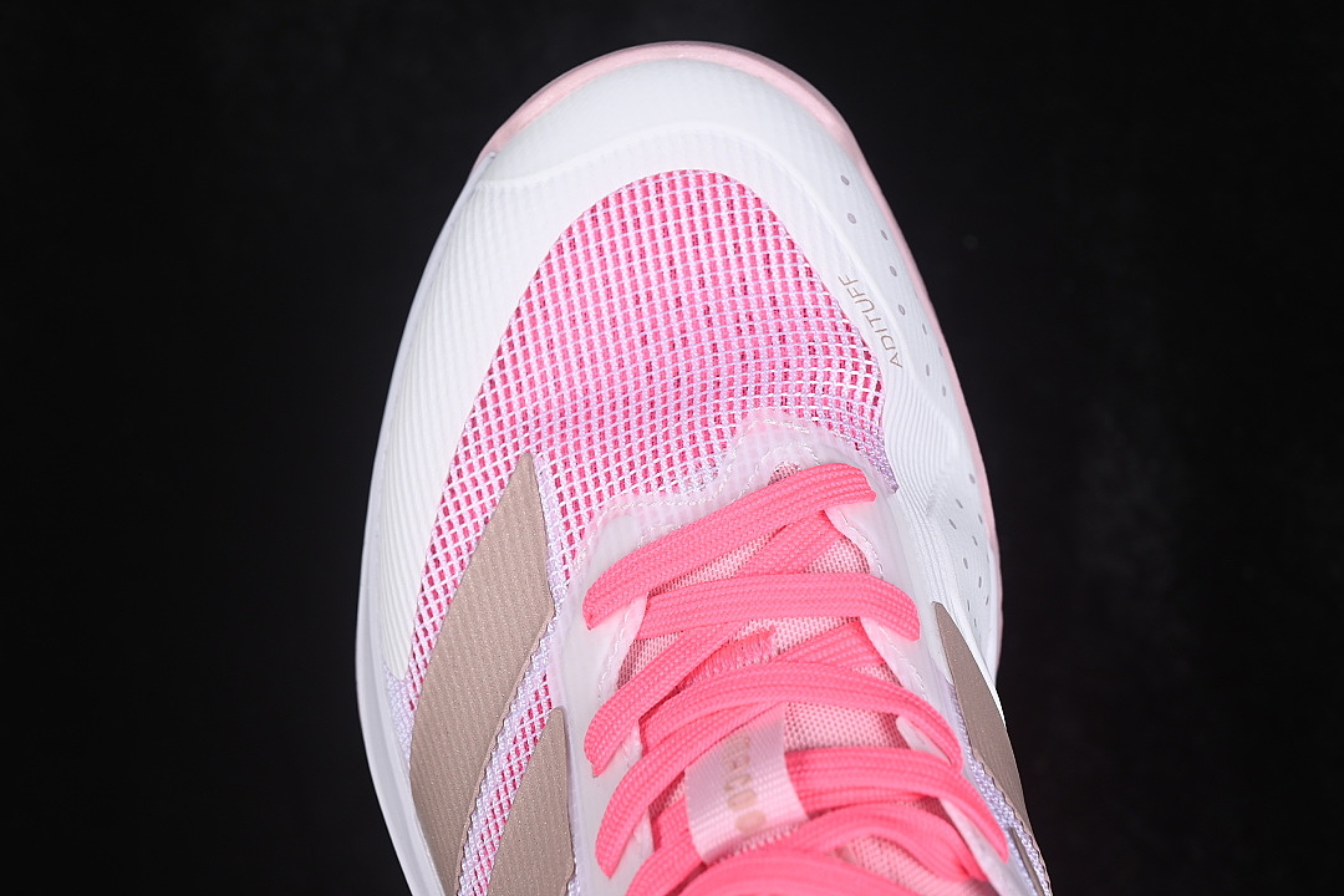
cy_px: 448
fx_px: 2800
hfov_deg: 27.0
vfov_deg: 18.2
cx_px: 672
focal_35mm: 75
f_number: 7.1
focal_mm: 50
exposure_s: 1/80
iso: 160
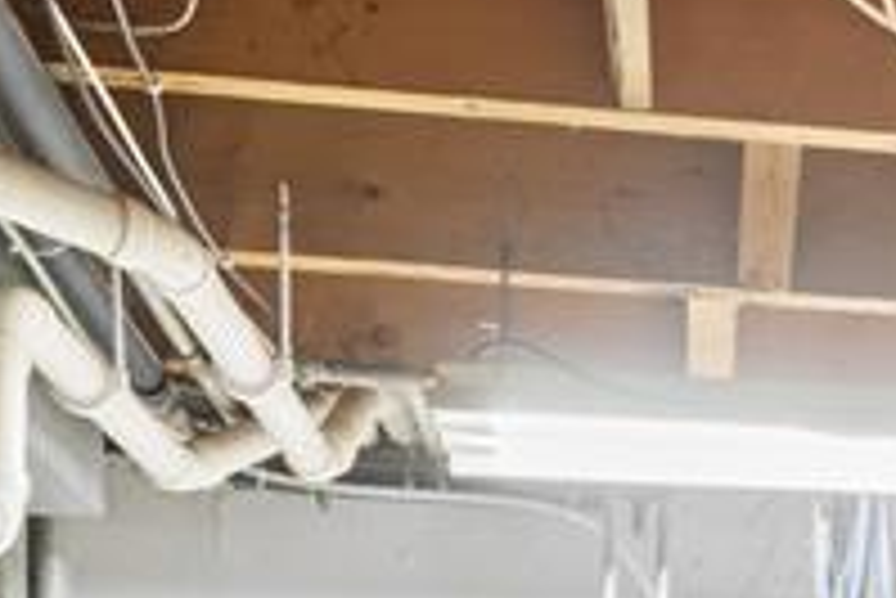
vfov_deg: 15.4
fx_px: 1793
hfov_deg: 26.2
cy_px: 1174
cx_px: 955
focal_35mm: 72
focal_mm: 14
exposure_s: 1/1.25
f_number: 9
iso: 400
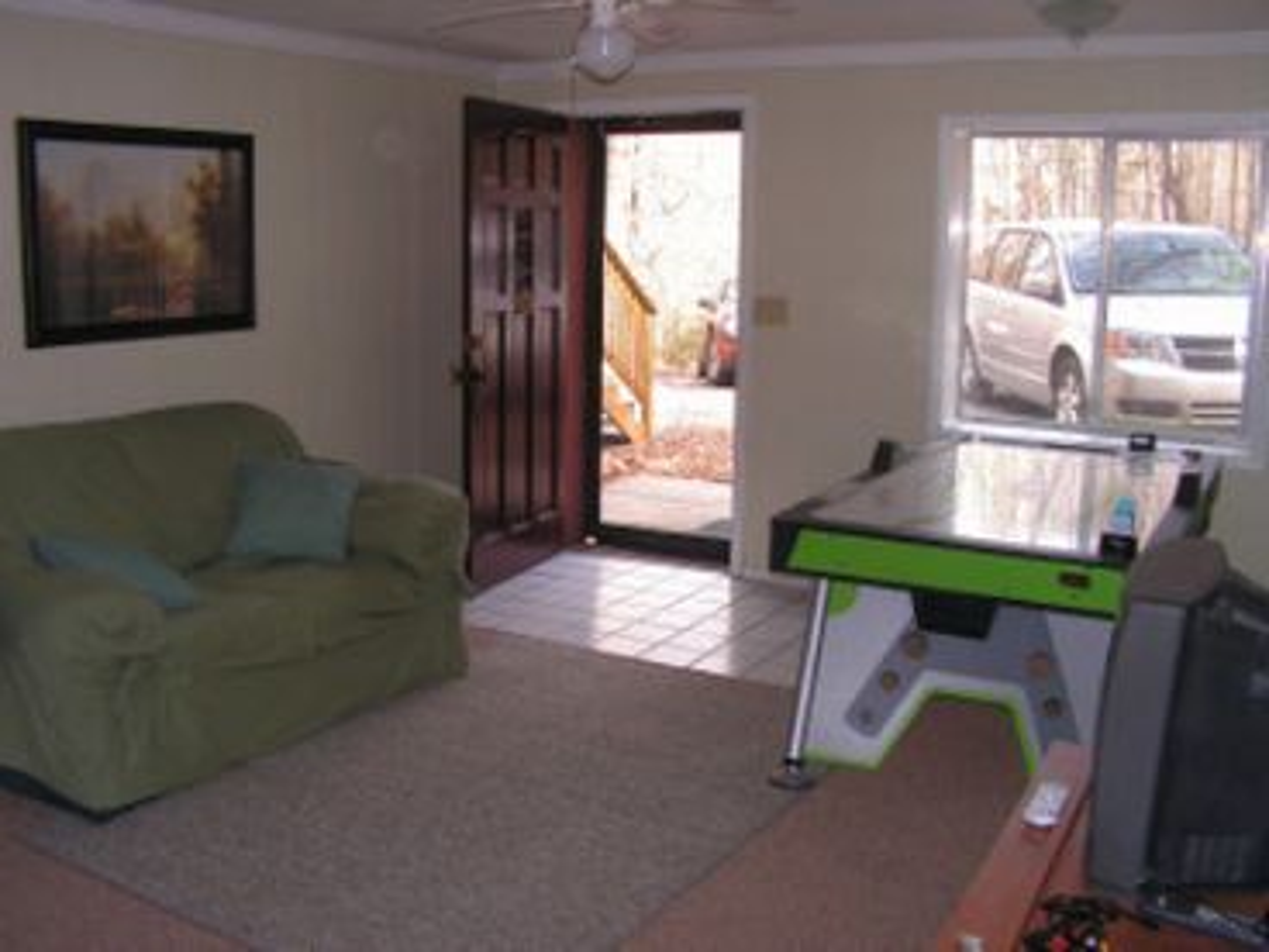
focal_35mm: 36
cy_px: 476
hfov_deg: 51.4
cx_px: 634
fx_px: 1320
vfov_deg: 39.7
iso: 64
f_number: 3.2
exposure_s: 1/40
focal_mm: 6
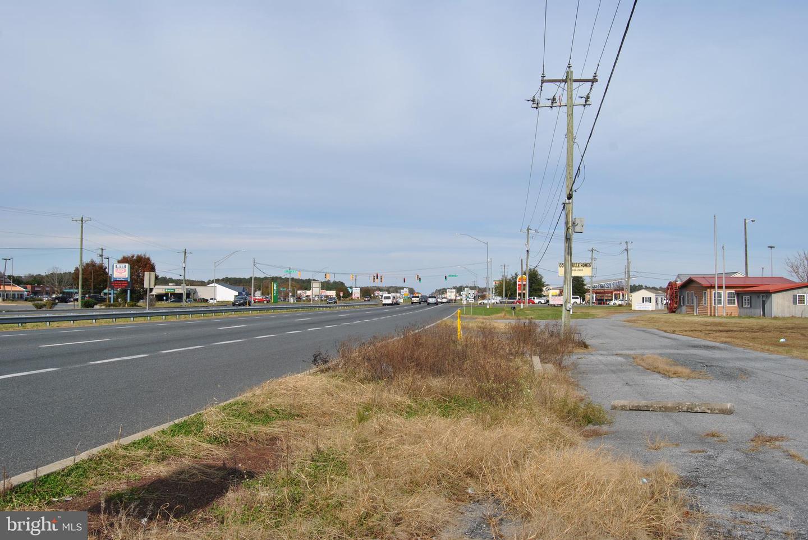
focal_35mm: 30
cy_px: 270
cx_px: 404
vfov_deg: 43.7
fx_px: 674
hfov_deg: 61.9
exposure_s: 1/320
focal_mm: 20
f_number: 9
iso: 100
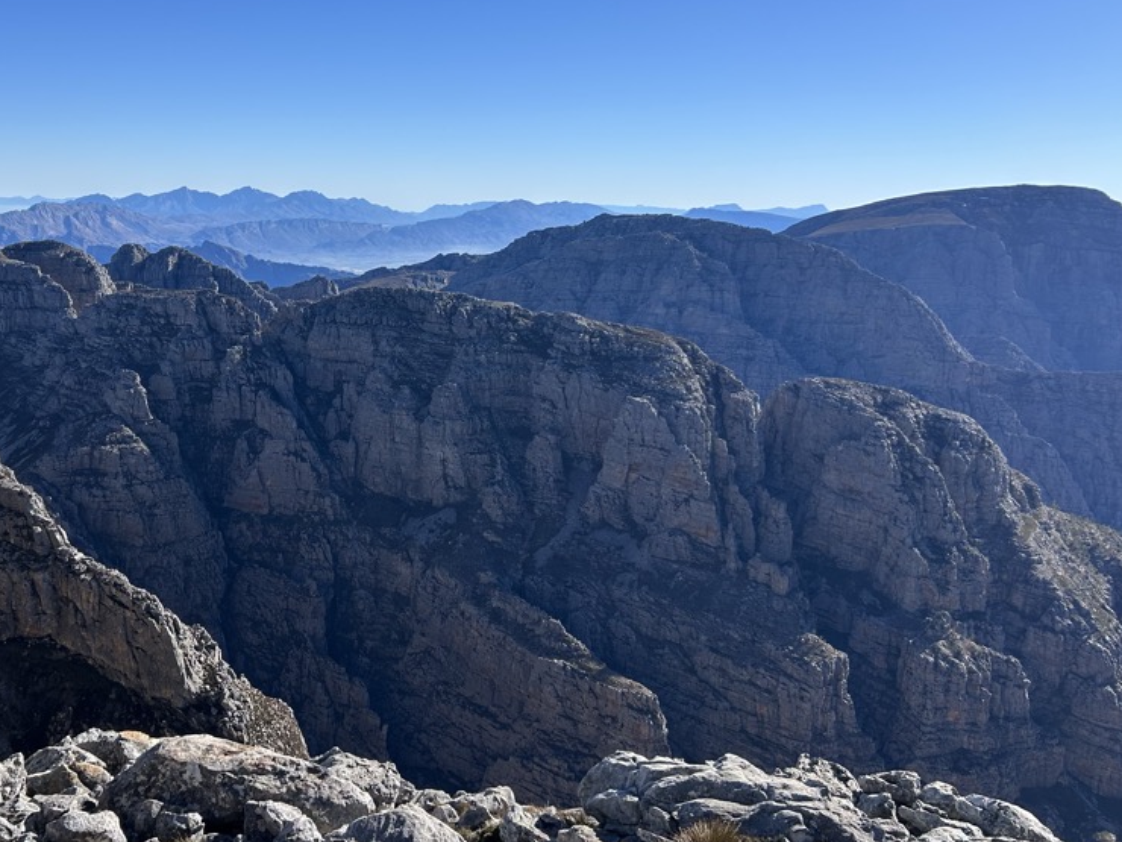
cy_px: 390
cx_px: 358
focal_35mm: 36
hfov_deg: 50.3
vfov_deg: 39.6
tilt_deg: -10.8
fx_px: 1167
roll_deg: -1.5
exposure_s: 1/3356
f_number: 1.5
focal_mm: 5.7
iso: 50
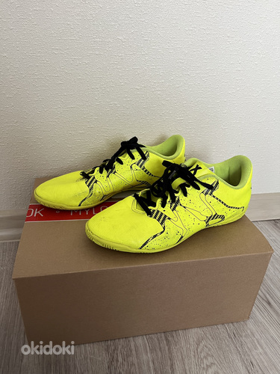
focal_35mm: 26
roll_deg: -2.4
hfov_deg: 53.1
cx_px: 140
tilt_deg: -29.5
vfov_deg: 67.3
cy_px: 187
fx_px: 280
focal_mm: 5.1
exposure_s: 1/60
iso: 200
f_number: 1.6
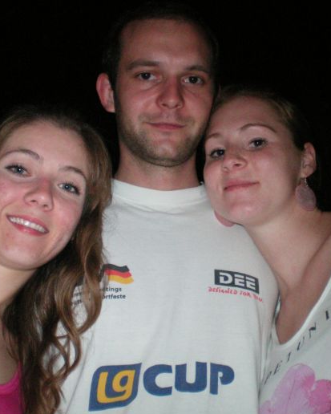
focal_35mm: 46
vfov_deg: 40.2
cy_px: 173
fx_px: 563
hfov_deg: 32.7
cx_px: 185
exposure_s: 1/60
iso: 400
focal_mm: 6.3
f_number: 3.1
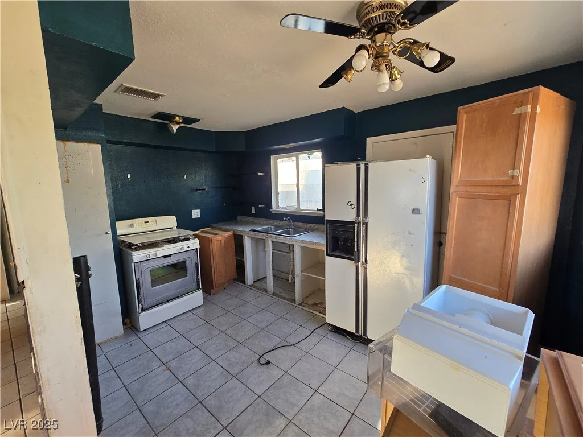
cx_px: 292
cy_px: 218
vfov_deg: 89.9
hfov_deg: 106.2
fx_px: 219
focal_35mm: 13
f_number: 2.2
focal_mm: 2.2
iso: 125
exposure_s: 1/100
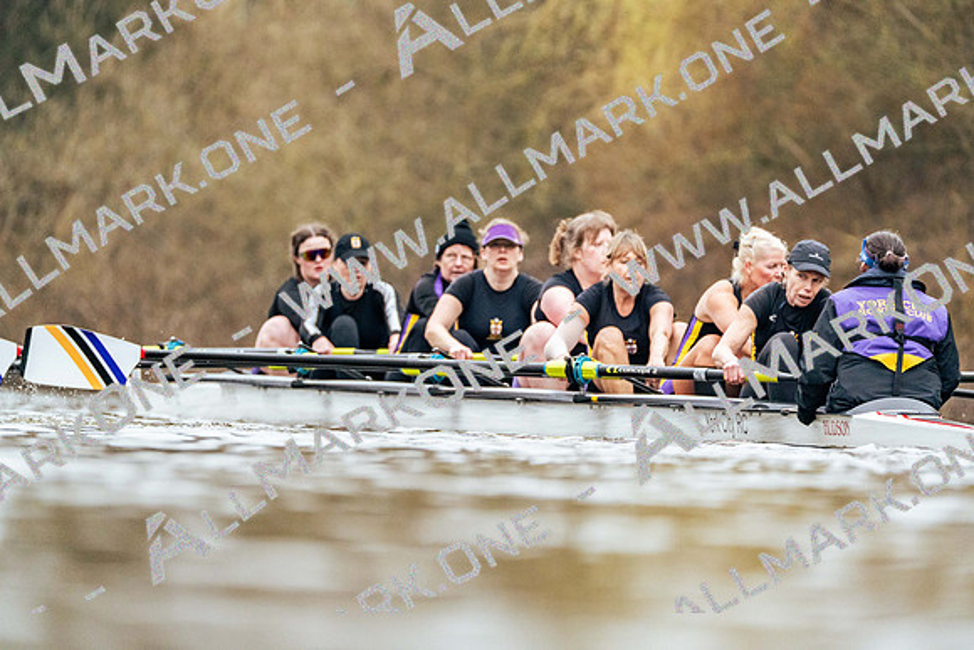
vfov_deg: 2.3
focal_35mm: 600
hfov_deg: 3.4
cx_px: 487
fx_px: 16236
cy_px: 325
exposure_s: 1/2000
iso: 6400
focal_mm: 600
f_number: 6.3
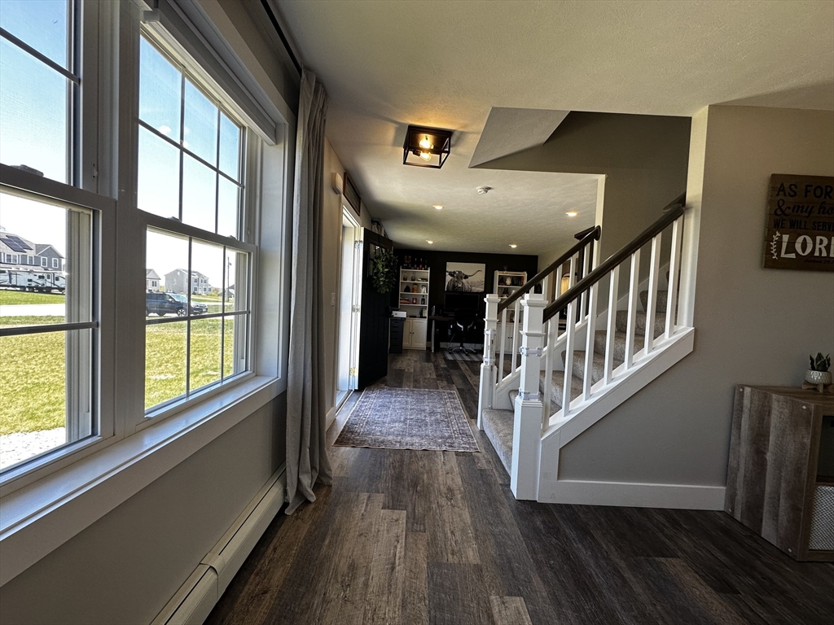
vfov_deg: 85.7
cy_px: 312
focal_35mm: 14
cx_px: 417
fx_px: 337
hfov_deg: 102.1
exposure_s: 1/120
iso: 80
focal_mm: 2.22
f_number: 2.2
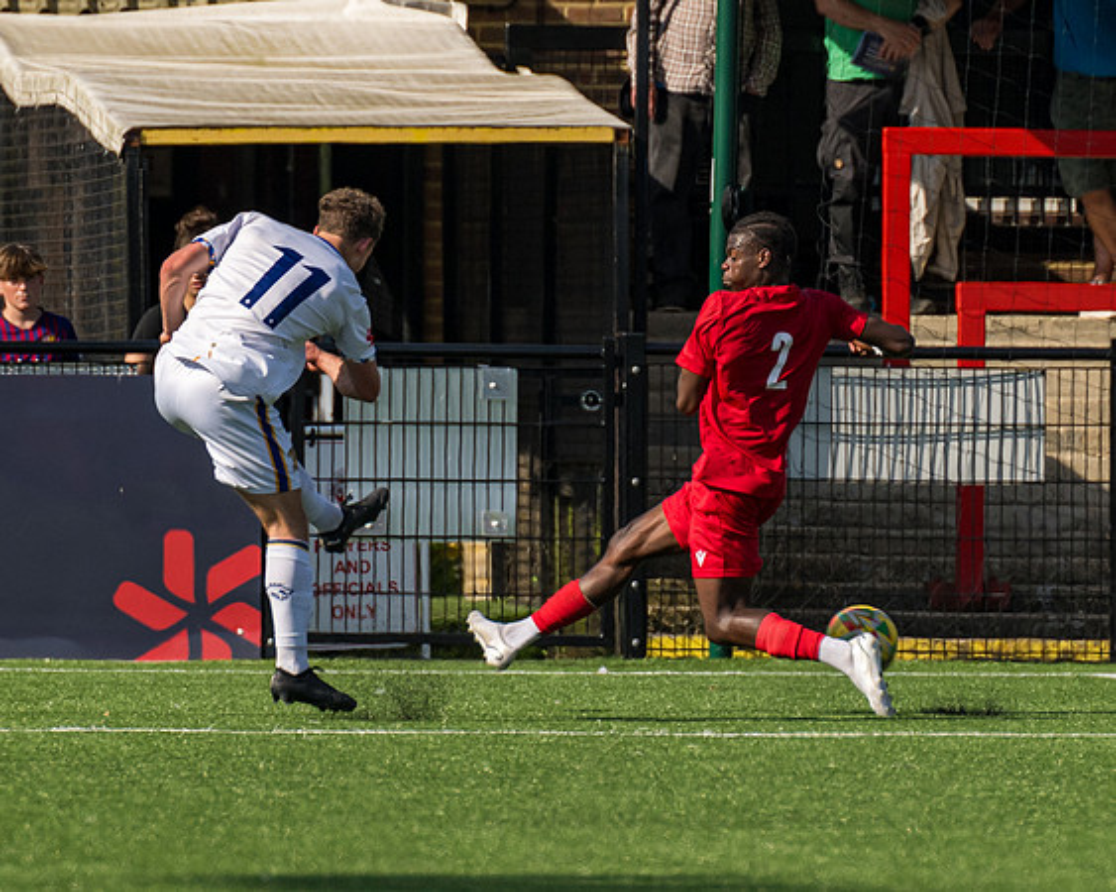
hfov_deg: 2.1
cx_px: 1062
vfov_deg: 1.7
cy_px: 508
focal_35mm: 902
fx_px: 29785
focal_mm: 280
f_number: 4.5
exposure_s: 1/2000
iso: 200
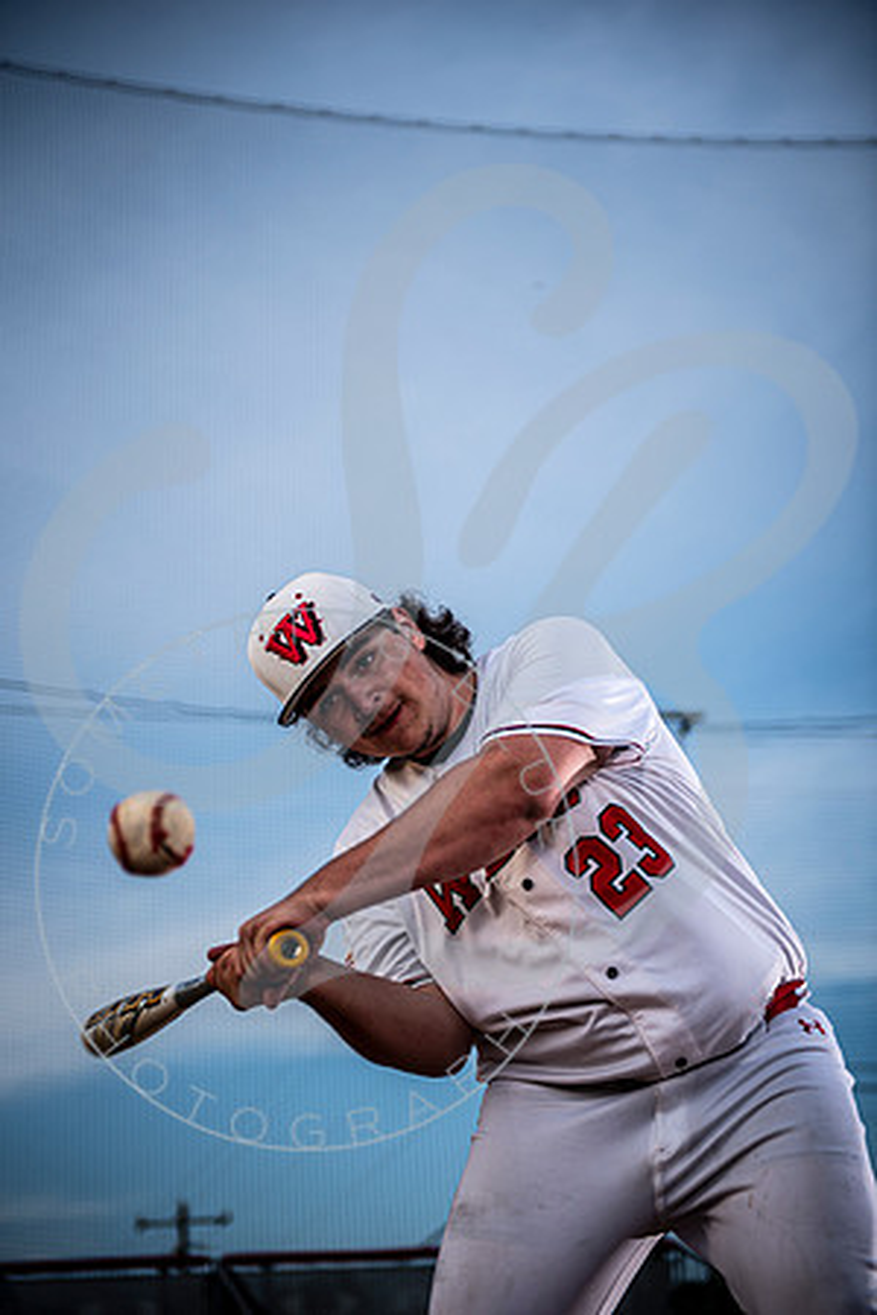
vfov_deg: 32.4
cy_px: 658
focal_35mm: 62
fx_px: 2265
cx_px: 438
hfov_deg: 21.9
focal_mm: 62
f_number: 2.8
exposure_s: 1/1600
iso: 100
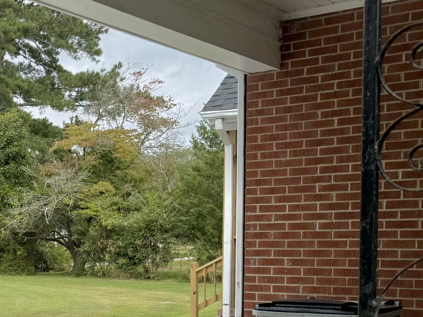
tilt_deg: -2.1
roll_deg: -1.1
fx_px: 806
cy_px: 280
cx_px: -151
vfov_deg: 21.8
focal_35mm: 66
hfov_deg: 24.8
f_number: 1.78
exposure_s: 1/1855
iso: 80
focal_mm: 6.76
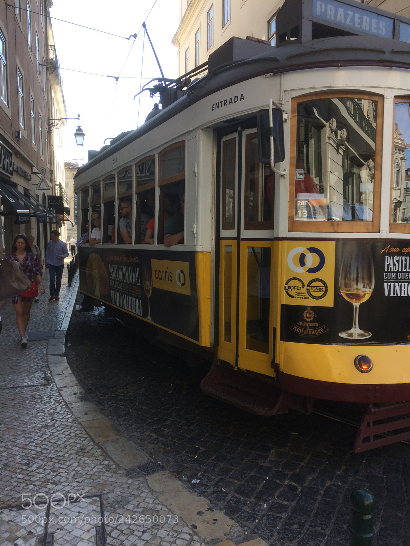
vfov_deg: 61.7
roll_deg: +0.8
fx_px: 458
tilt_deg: -6.7
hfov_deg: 48.2
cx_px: 205
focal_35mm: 29
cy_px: 273
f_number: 2.2
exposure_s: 1/451
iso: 32
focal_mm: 4.15
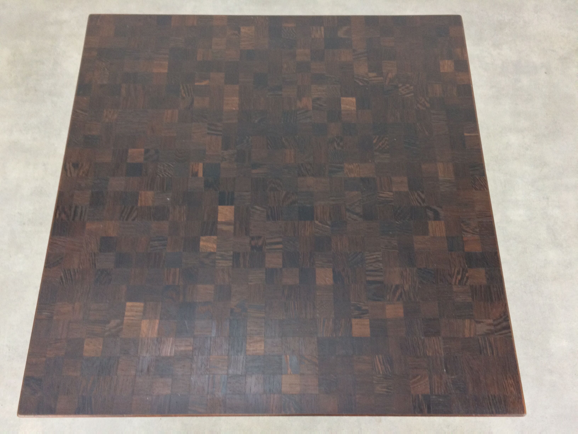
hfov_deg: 61.7
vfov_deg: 48.2
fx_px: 484
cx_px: 289
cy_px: 217
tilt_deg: -68.5
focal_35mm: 29
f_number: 2.2
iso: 160
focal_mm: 4.15
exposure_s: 1/33
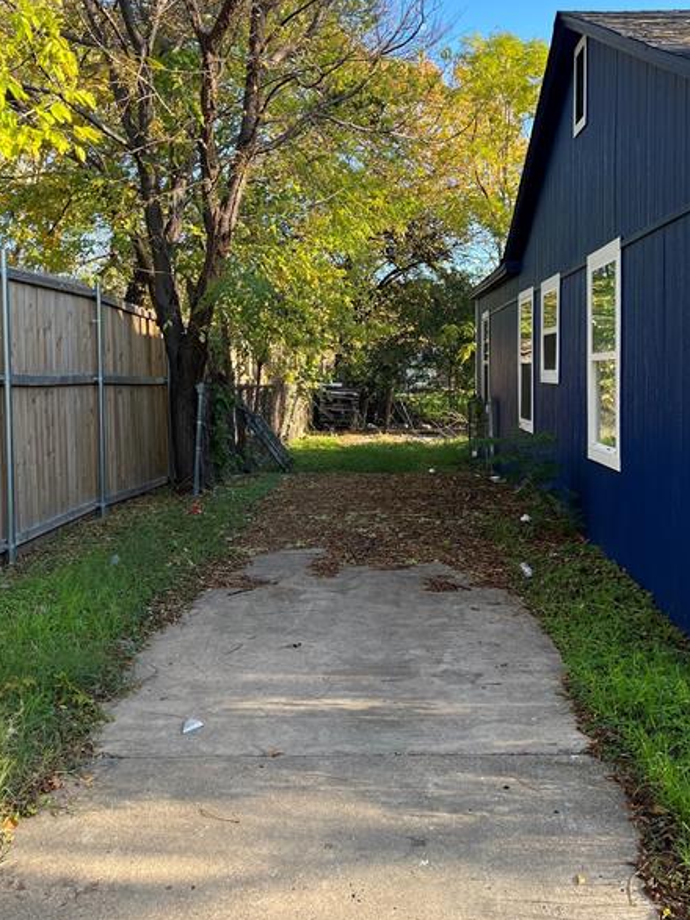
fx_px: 904
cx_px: 394
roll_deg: +0.9
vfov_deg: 53.7
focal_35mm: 34
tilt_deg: -1.1
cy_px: 389
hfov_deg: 41.7
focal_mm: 5.1
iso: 50
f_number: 1.6
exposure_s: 1/384
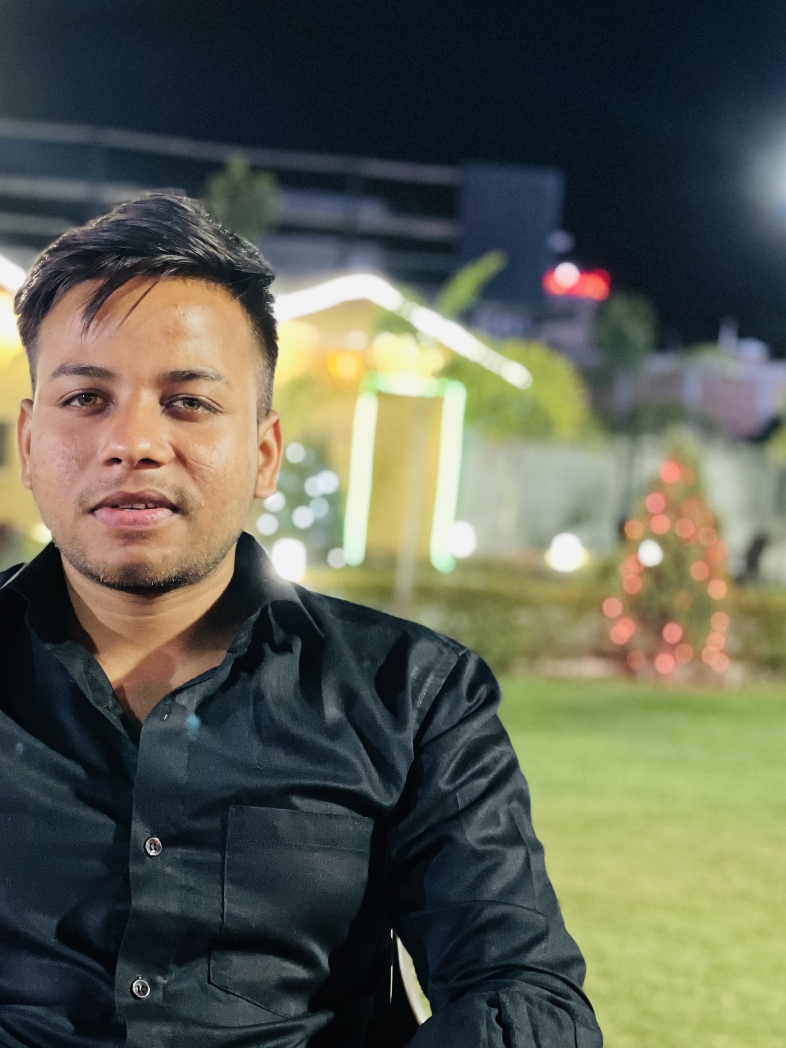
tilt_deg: -3.4
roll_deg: -3.3
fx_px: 2422
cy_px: 652
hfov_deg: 18.4
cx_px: 257
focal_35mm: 80
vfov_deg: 24.4
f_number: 2
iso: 500
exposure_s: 1/20
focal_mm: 6
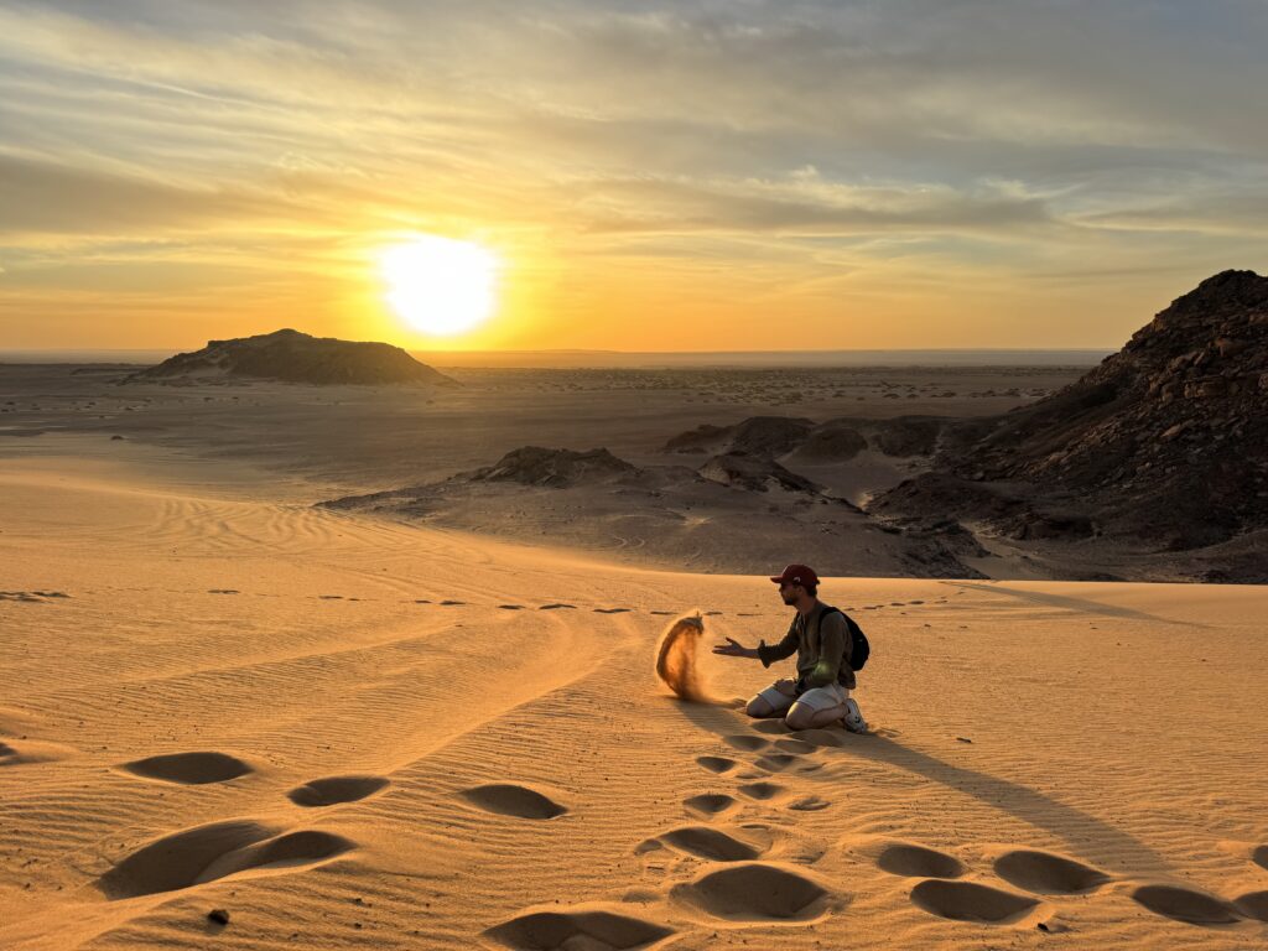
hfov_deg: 71.6
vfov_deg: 56.8
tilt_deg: -7.8
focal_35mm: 24
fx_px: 879
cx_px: 634
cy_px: 476
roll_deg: -0.7
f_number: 1.78
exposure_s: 1/739
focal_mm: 6.76
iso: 80
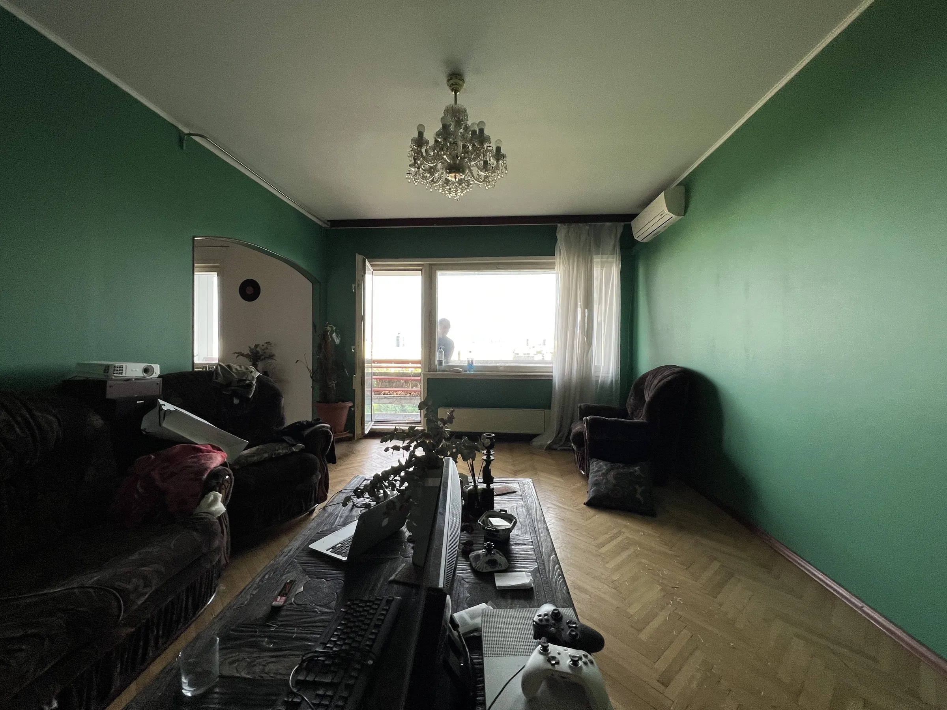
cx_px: 474
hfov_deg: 106.2
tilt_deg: -2.0
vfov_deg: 89.9
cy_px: 355
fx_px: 356
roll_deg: -0.2
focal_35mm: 13
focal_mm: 1.57
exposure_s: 1/121
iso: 64
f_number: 1.8
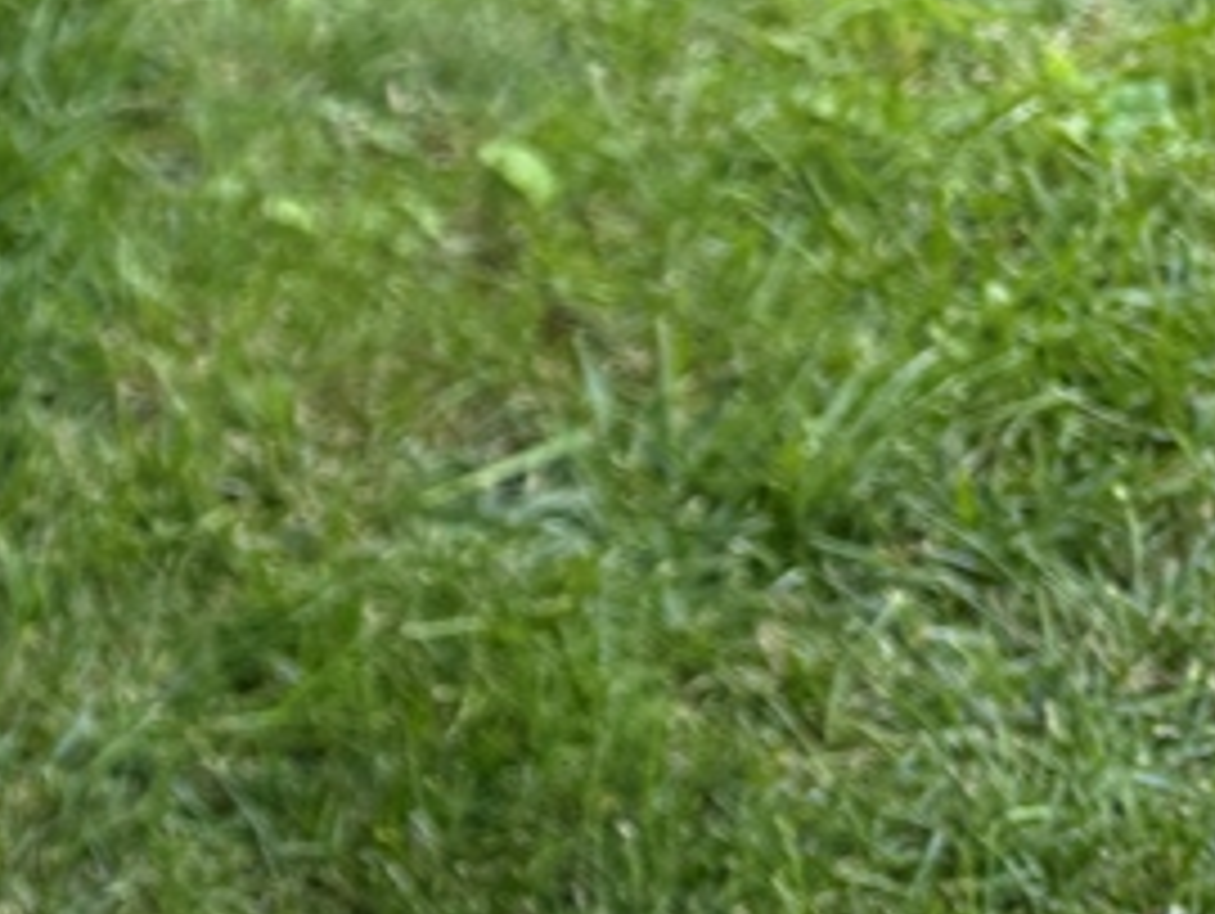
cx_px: -994
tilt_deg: -18.4
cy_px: 432
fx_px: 3197
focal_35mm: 91
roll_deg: +0.3
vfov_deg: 16.3
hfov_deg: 17.4
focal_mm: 6.76
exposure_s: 1/194
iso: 64
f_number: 1.78
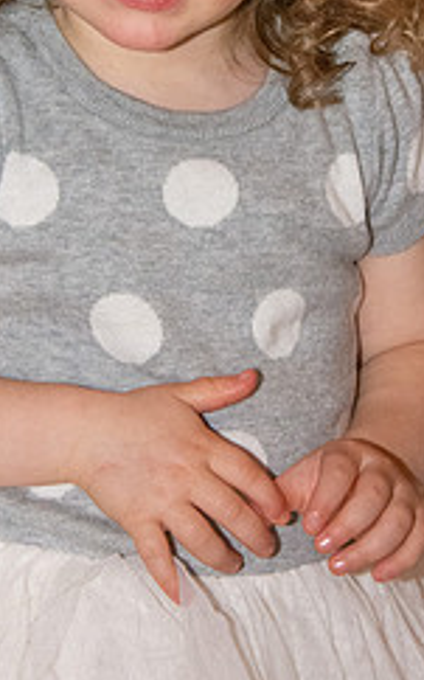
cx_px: 185
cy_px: 129
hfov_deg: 4.4
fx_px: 5535
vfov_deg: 7.0
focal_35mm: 299
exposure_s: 1/100
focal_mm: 105
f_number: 13
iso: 5000
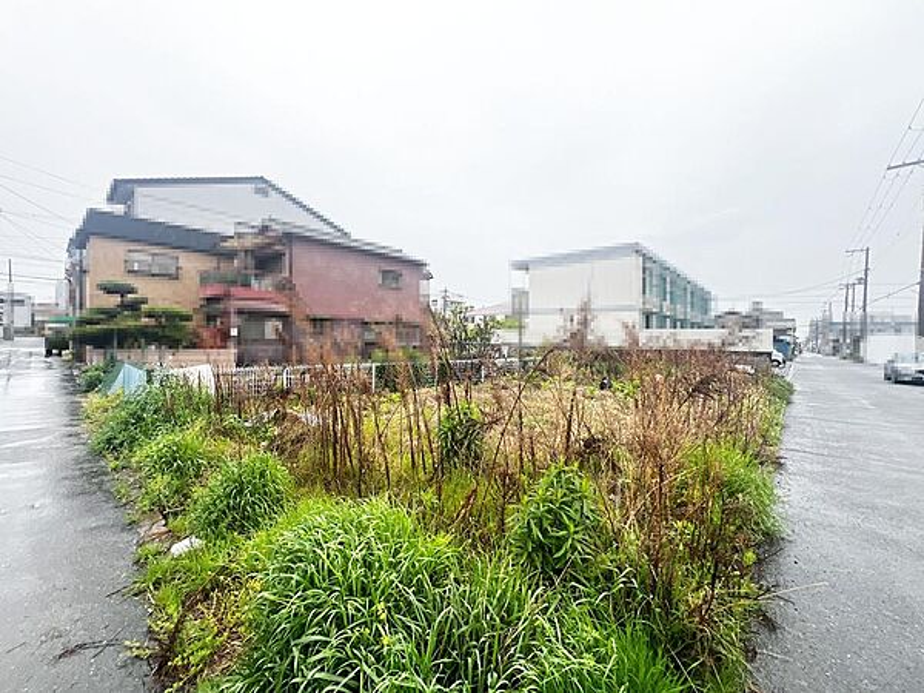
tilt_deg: +1.6
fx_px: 347
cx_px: 462
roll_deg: -1.9
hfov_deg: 106.2
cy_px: 346
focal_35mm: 13
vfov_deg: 89.9
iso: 32
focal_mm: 1.57
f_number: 1.8
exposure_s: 1/312
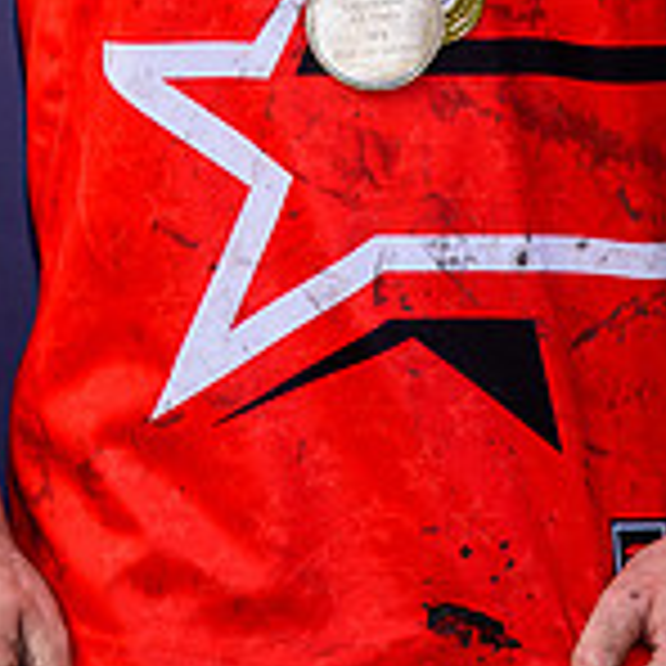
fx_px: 7684
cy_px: -420
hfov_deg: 5.0
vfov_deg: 4.9
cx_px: 183
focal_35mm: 353
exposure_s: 1/160
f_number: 5.6
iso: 100
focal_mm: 56
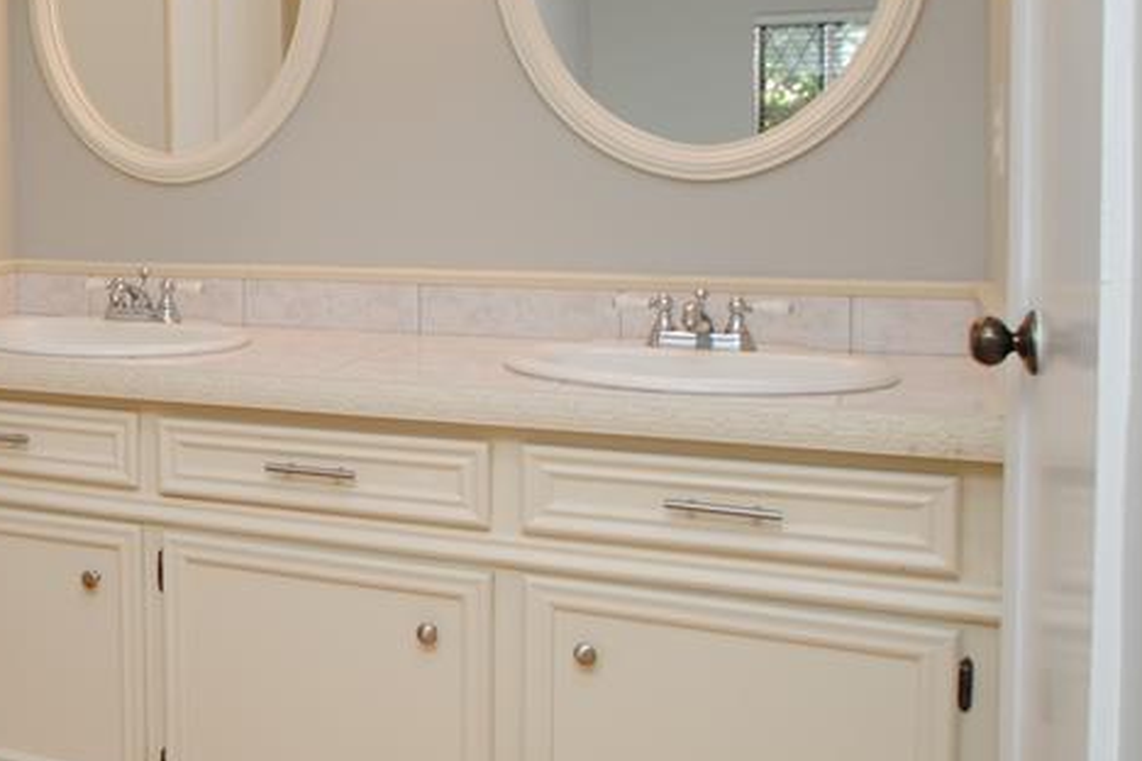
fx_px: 1459
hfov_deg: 37.6
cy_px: 216
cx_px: -32
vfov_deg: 28.9
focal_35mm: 46
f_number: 4
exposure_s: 1/60
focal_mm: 14
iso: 200
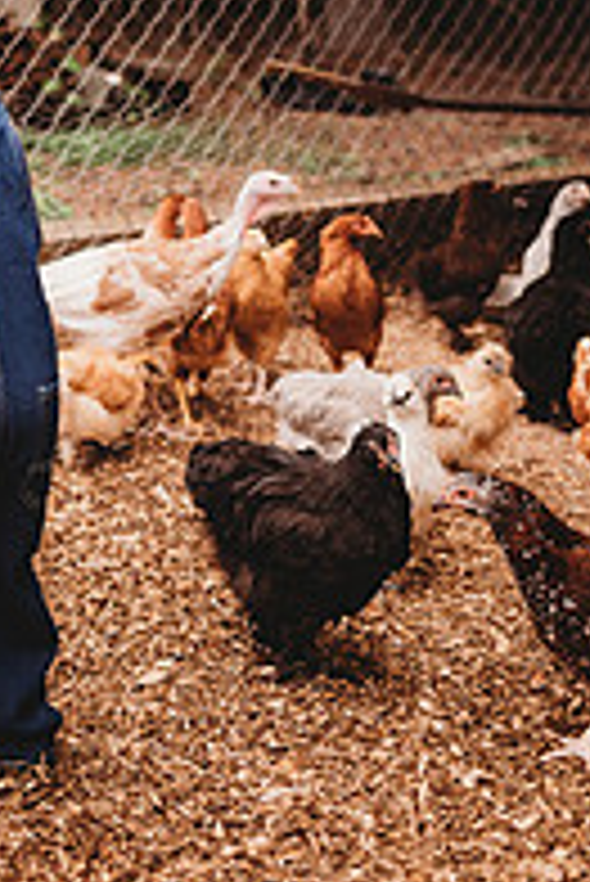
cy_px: 22
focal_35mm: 55
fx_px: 1350
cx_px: -36
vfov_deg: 33.5
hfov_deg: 23.4
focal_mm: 24
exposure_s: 1/800
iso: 100
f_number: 2.2
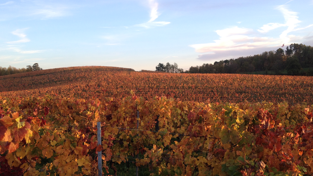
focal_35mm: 39
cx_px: 155
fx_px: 324
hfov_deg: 51.6
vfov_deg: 30.4
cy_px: 90
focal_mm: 4.28
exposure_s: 1/142
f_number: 2.4
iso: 50
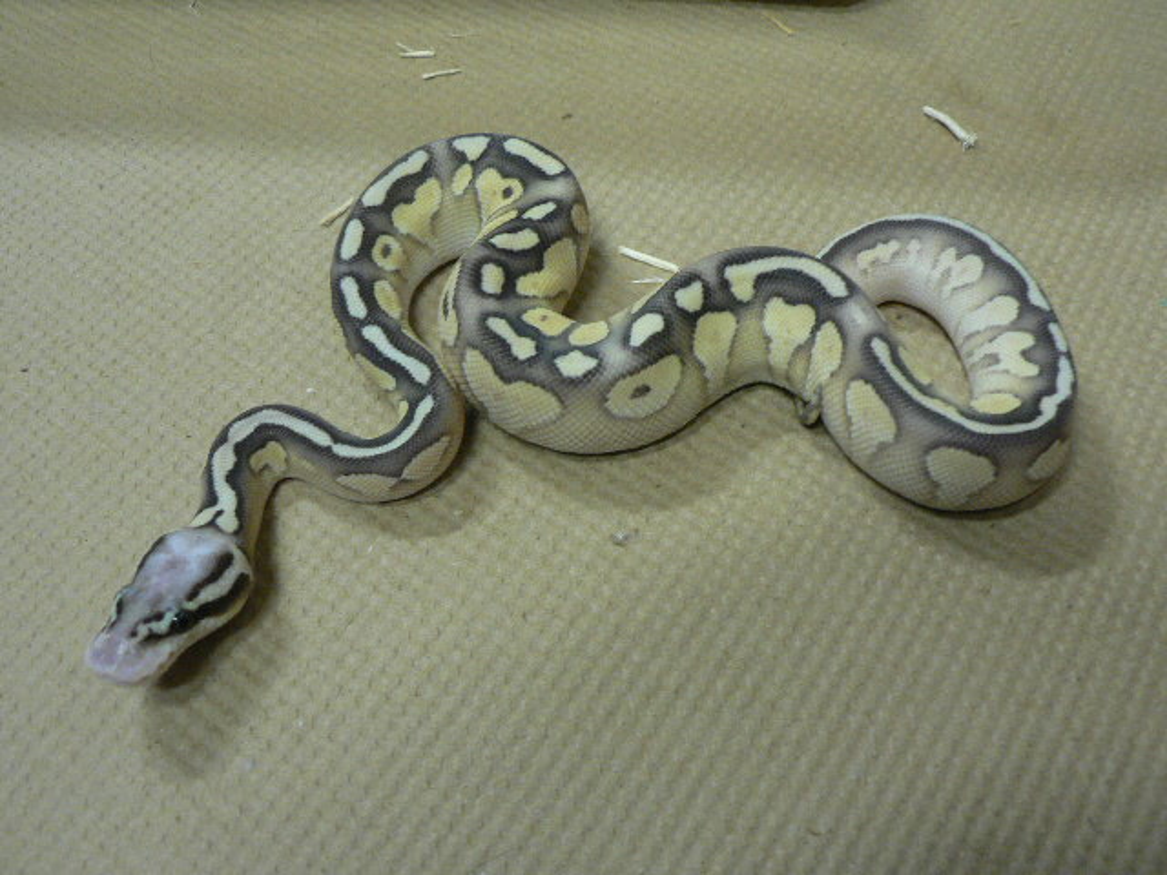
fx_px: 1214
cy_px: 438
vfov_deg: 39.7
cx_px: 584
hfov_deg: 51.4
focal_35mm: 36
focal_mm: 6
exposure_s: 1/15
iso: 200
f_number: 2.8
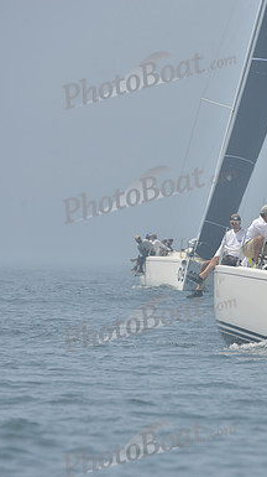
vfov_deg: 4.6
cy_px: 238
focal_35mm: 474
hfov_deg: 2.6
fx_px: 5978
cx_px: 302
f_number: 9
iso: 280
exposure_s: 1/1000
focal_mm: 300
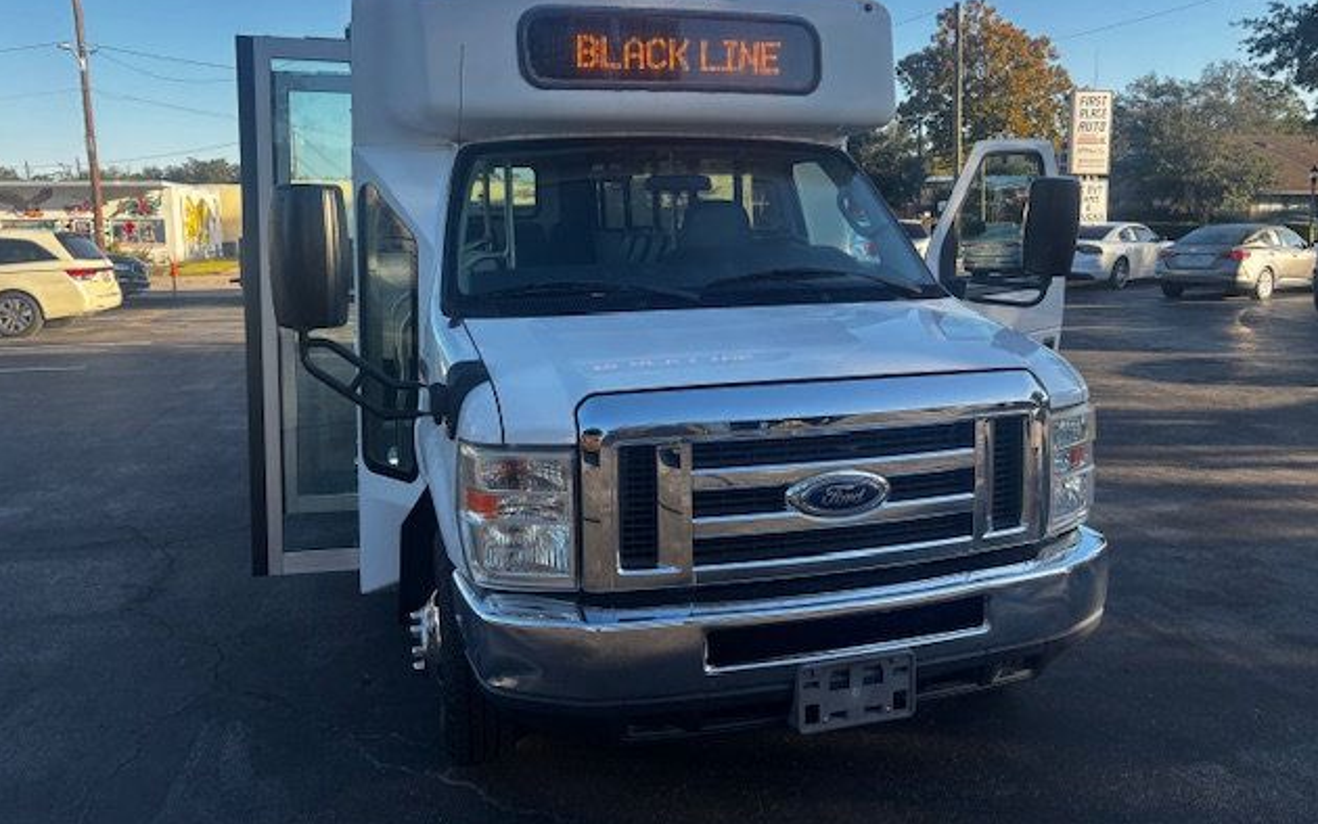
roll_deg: +0.5
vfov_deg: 44.4
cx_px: 653
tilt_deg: -7.2
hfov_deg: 66.5
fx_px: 1006
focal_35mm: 28
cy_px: 343
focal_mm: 5.96
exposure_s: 1/654
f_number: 1.6
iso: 50
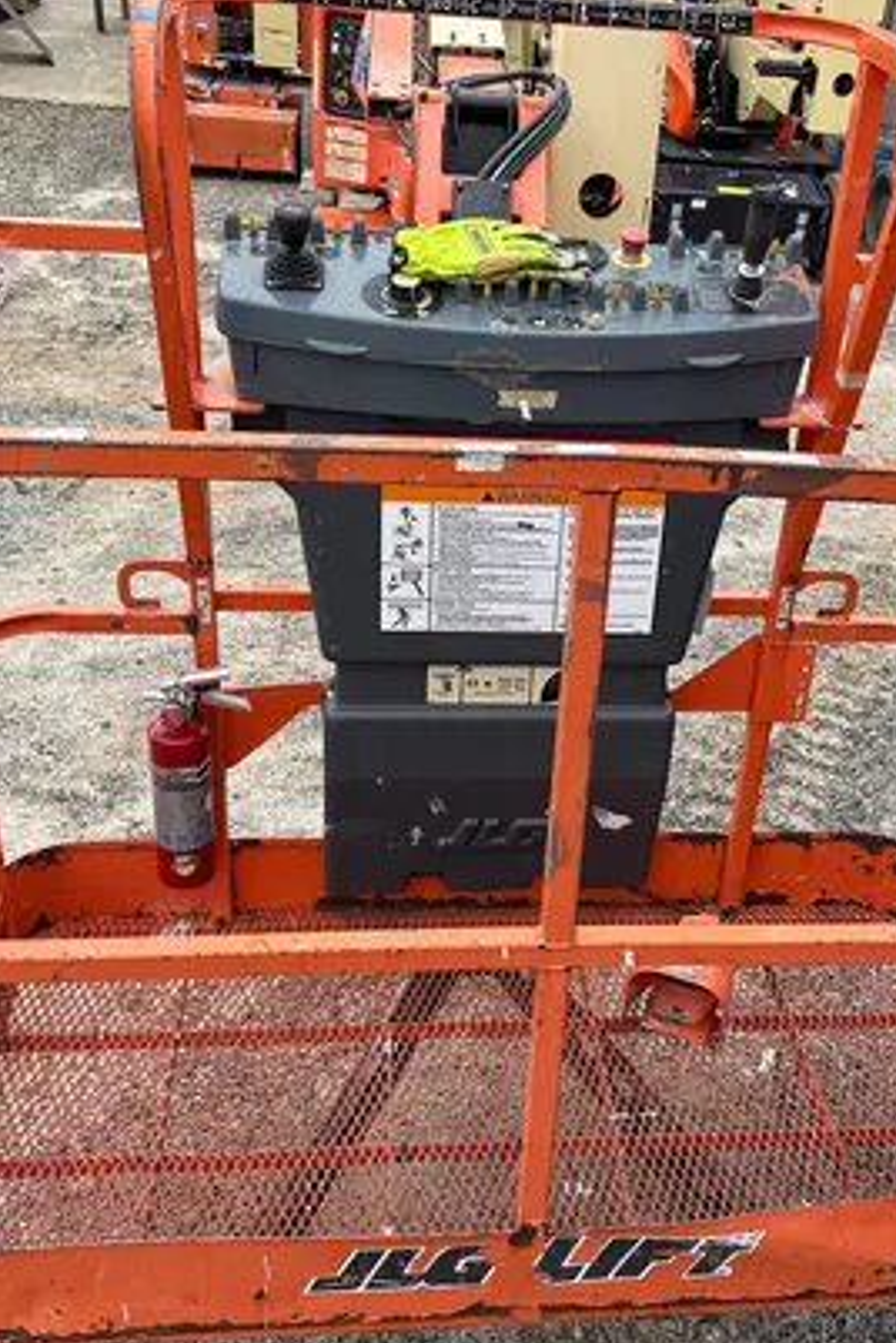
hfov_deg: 35.8
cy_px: 680
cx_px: 542
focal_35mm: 37
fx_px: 1381
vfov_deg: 51.9
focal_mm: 5.96
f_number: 1.6
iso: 32
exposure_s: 1/122
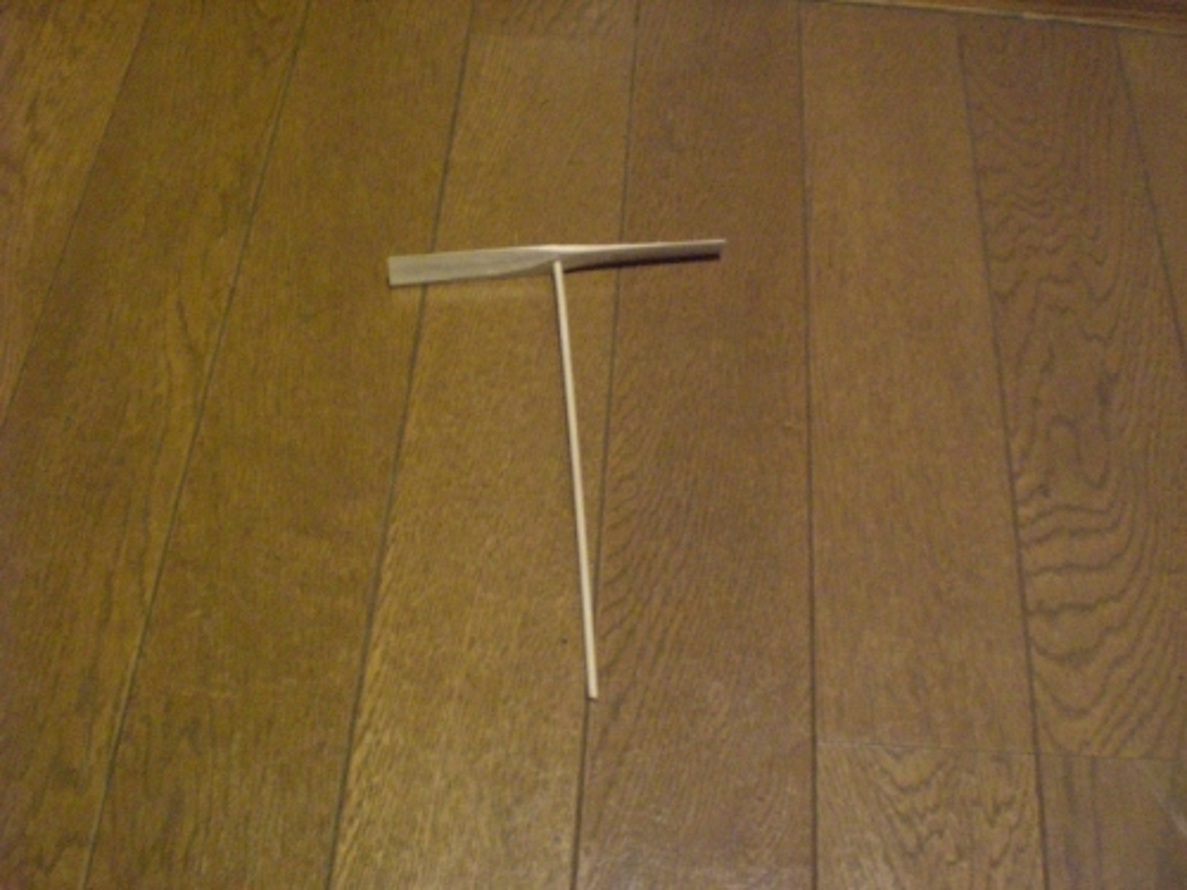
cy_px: 445
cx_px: 594
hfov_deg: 49.0
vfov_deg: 37.7
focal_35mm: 38
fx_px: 1303
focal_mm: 6.3
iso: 800
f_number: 3.1
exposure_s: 1/15
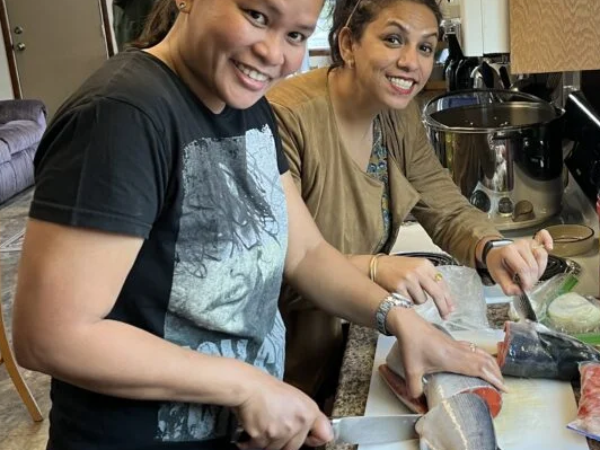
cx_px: 433
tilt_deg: -15.8
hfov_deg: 37.5
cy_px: 195
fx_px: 867
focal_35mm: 50
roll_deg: +2.7
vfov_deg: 29.1
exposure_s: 1/60
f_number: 1.6
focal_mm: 5.1
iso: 100
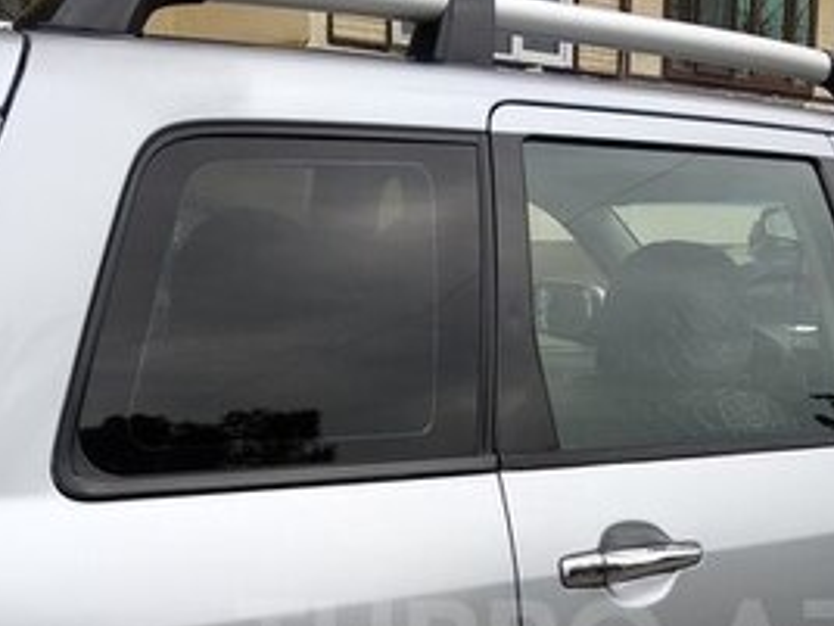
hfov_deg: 30.1
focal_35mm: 64
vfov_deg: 22.0
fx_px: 1542
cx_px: 554
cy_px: 646
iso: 100
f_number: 2.2
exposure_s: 1/531
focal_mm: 3.81
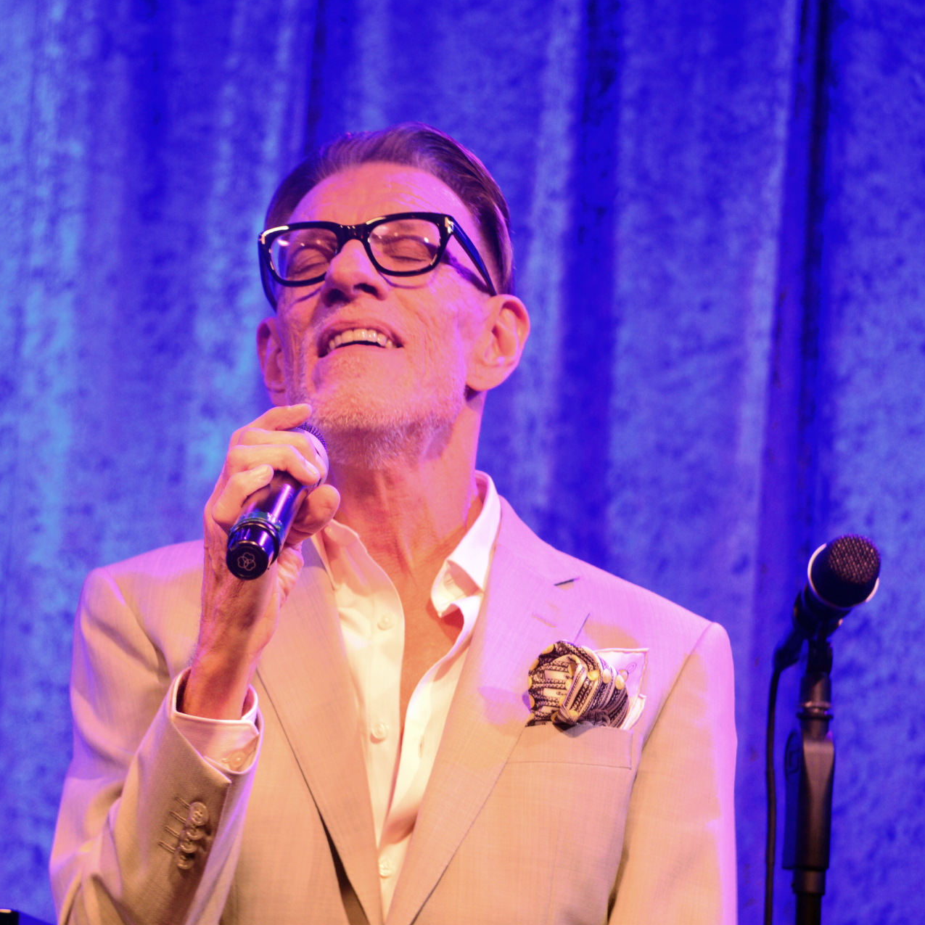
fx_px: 5805
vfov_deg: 9.1
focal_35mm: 192
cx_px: 267
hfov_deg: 9.1
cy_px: 461
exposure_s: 1/6
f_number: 4.8
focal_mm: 100
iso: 800
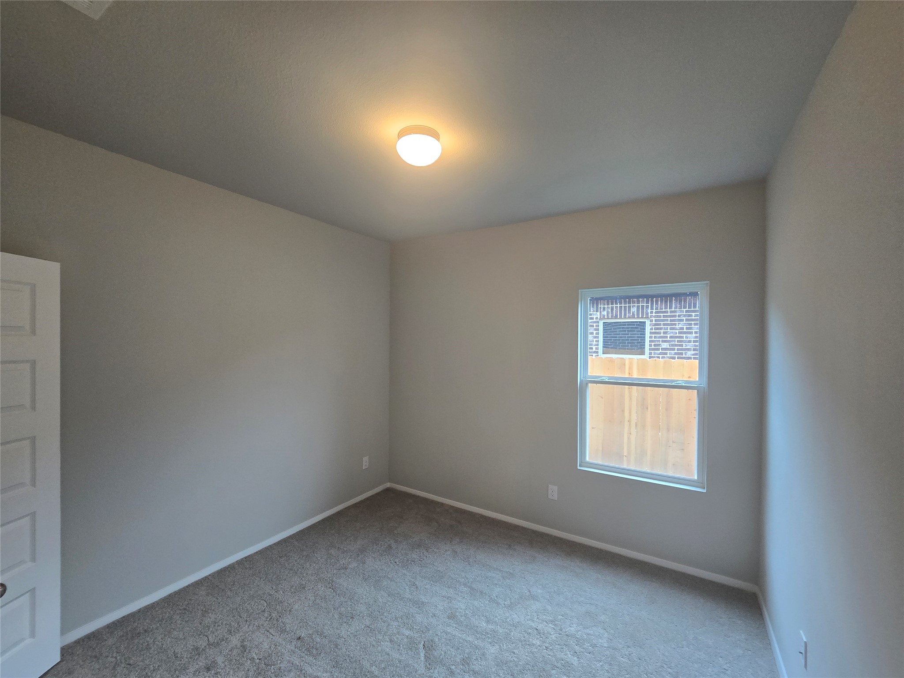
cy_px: 339
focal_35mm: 13
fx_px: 339
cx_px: 452
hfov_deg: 106.2
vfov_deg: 89.9
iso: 160
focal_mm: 2.2
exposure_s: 1/60
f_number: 2.2
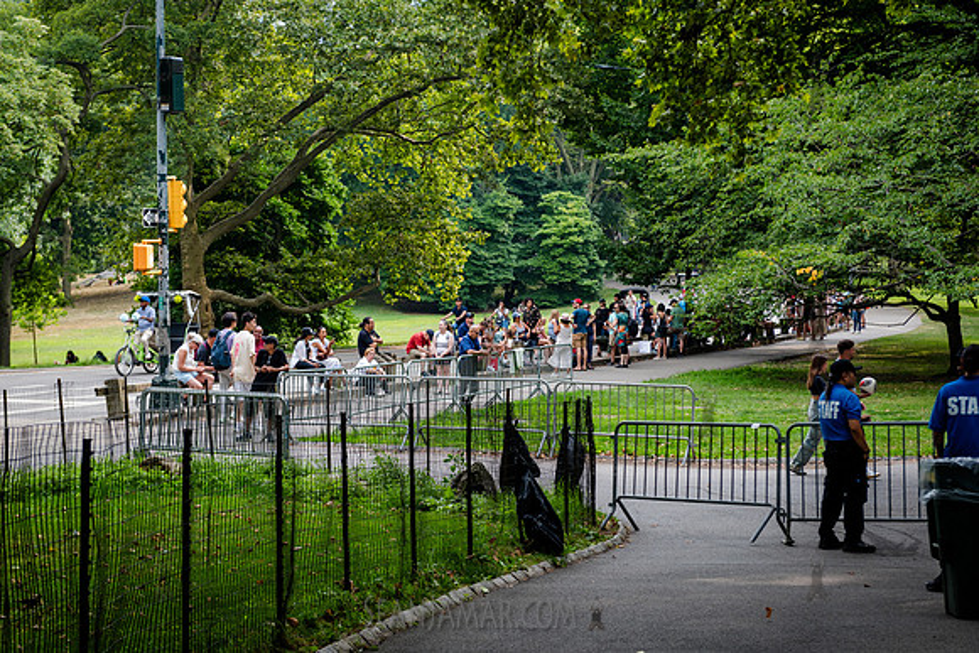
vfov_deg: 18.9
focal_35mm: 72
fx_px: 1966
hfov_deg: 28.0
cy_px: 326
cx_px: 490
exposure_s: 1/250
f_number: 4
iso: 200
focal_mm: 70
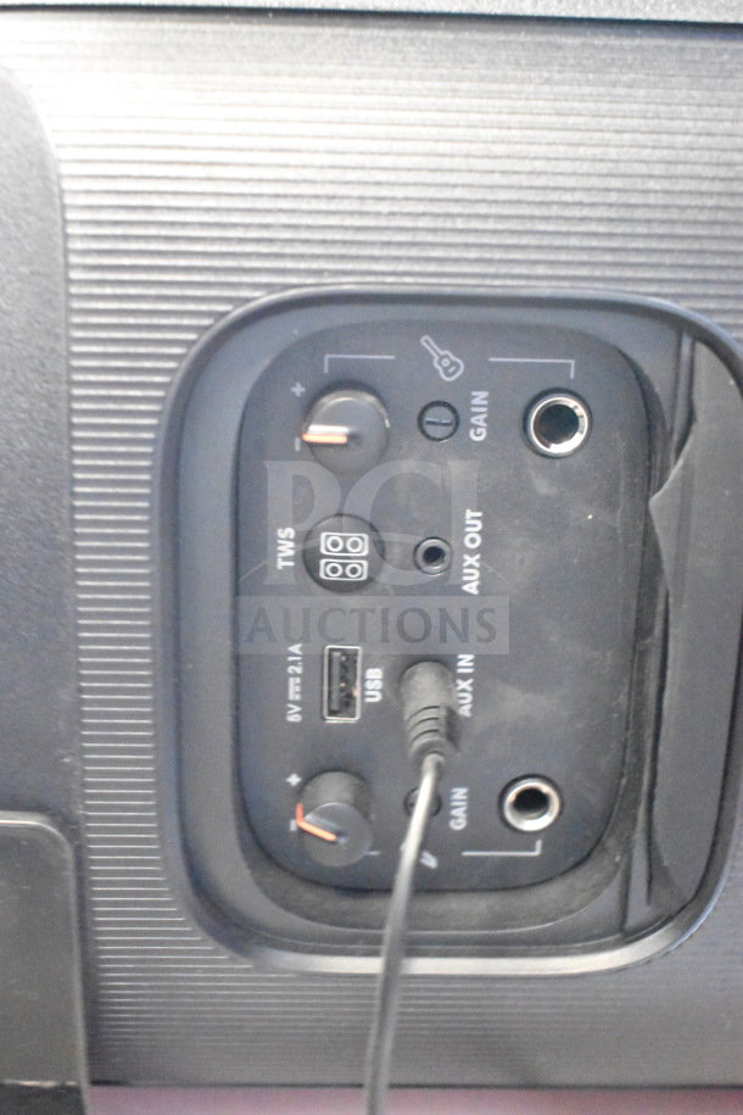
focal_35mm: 46
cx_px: 372
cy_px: 558
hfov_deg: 28.9
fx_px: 1439
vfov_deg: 42.3
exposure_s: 1/40
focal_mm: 31
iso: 25600
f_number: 4.2
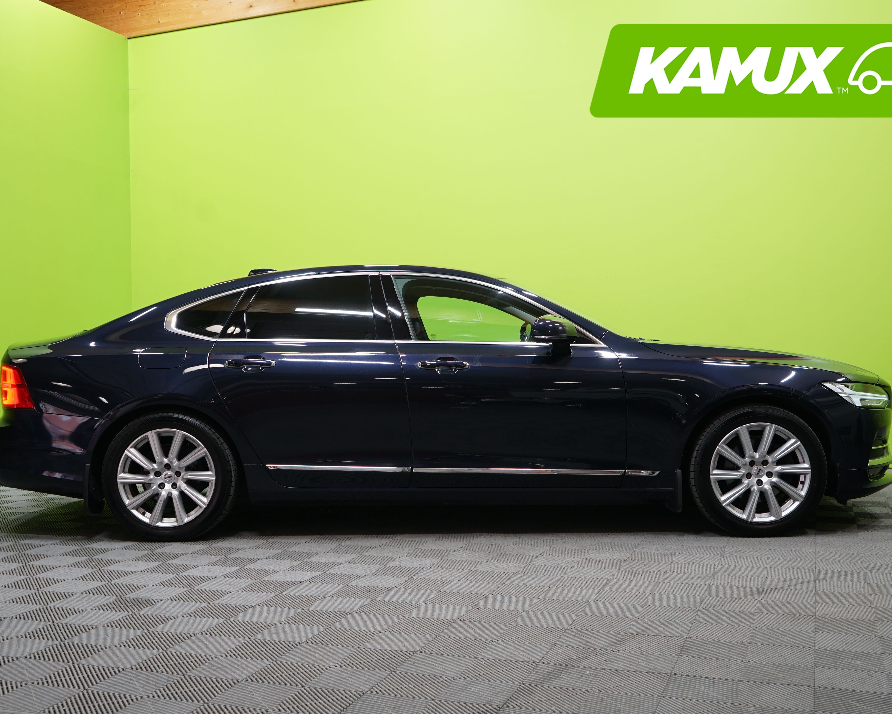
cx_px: 453
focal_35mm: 39
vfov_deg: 38.2
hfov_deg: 46.8
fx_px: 1030
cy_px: 353
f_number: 4.5
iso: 400
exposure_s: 1/20
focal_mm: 34
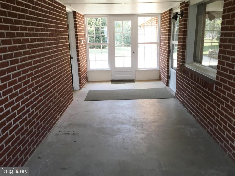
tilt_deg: -15.1
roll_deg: -0.8
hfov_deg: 61.7
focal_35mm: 29
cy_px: 88
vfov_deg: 48.2
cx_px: 118
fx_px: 197
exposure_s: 1/40
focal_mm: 4.15
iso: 32
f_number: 2.2
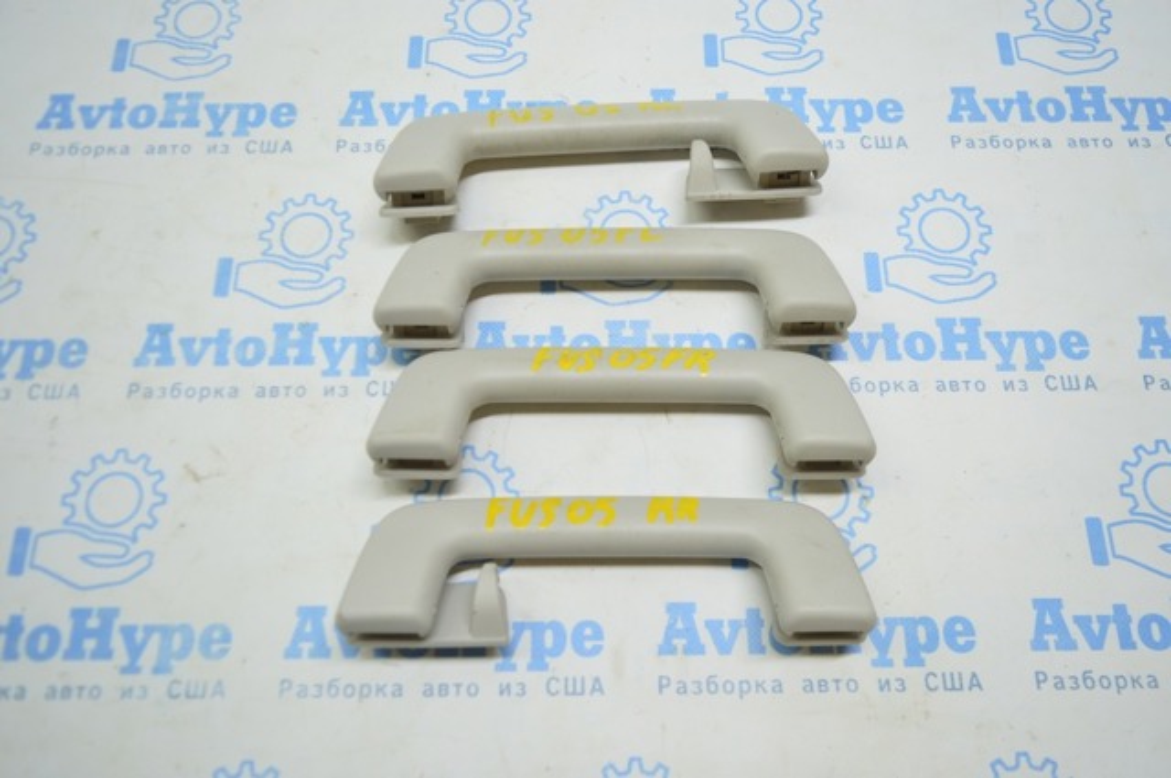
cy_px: 389
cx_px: 586
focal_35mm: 27
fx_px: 877
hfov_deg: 67.4
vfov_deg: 47.8
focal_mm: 18
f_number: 3.5
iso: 400
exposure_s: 1/60
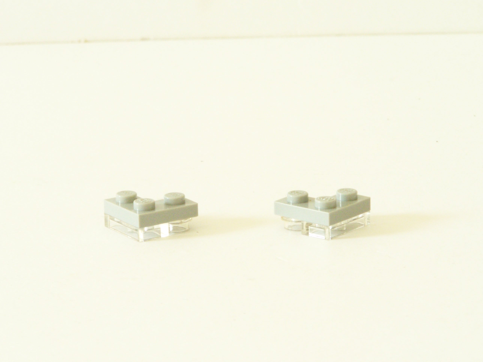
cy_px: 181
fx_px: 1939
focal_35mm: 139
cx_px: 242
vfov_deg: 10.7
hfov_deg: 14.2
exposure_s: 1/15
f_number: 8
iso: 400
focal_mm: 23.1
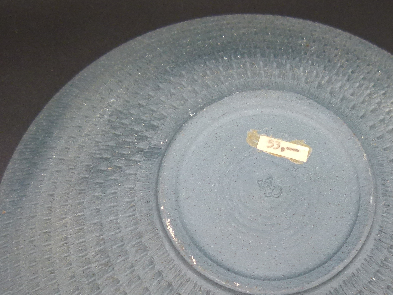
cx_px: 251
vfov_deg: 28.4
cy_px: 245
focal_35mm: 50
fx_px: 568
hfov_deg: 37.9
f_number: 2.8
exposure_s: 1/60
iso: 125
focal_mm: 4.5
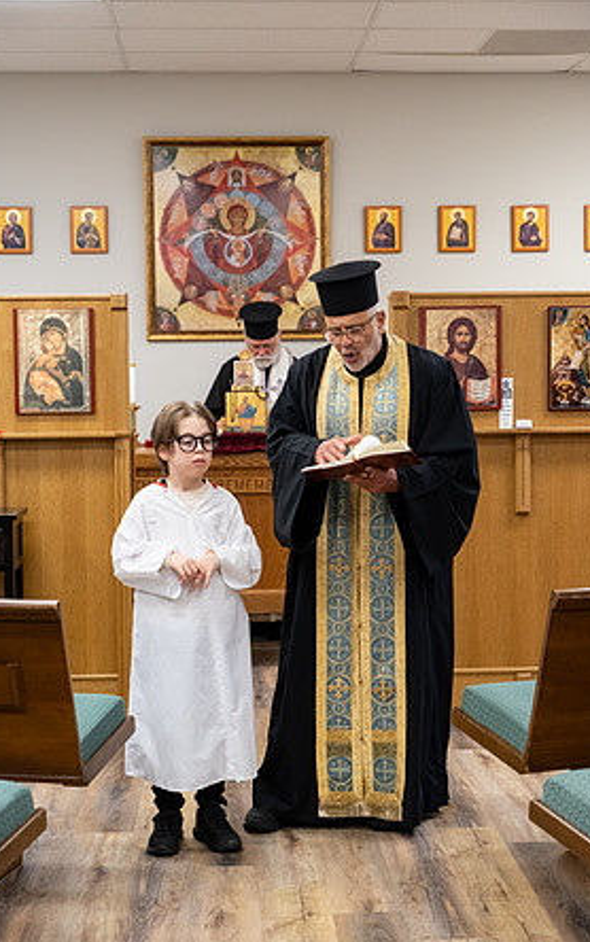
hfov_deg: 20.3
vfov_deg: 32.0
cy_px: 471
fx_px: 1644
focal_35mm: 64
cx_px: 308
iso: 1250
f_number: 2.8
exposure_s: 1/125
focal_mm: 41.4
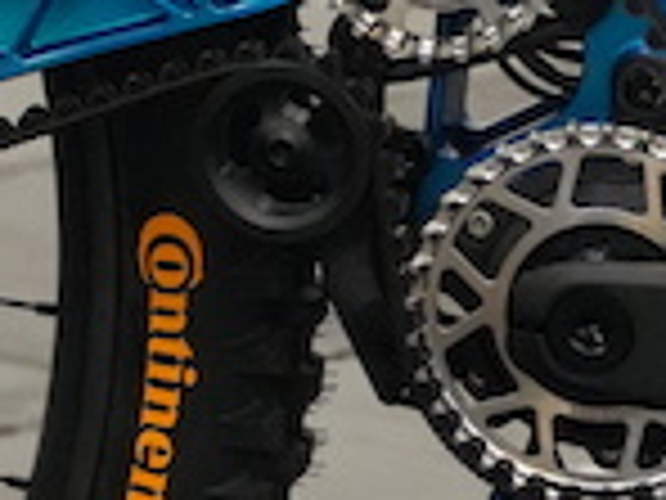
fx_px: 6599
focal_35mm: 343
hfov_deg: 5.8
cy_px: -52
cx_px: 454
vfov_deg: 4.3
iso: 6400
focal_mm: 44
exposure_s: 1/125
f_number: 5
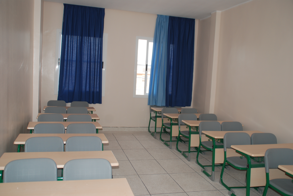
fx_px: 269
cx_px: 146
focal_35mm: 33
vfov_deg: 40.1
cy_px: 98
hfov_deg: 57.2
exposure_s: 1/60
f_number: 3.5
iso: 200
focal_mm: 22
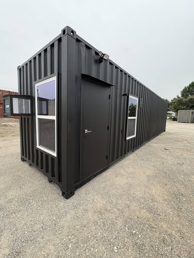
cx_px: 91
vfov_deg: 98.1
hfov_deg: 81.6
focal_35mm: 15
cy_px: 125
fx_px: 112
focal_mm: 2.22
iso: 160
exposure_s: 1/99
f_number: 2.2
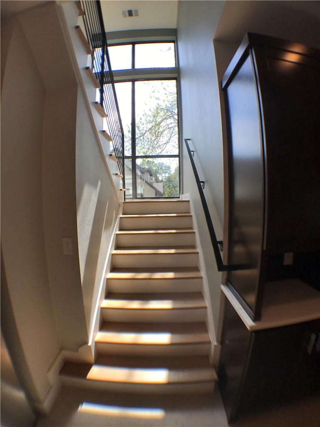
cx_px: 160
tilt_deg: -3.1
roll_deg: +0.6
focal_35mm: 28
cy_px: 214
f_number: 1.8
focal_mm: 3.99
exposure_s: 1/377
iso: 20
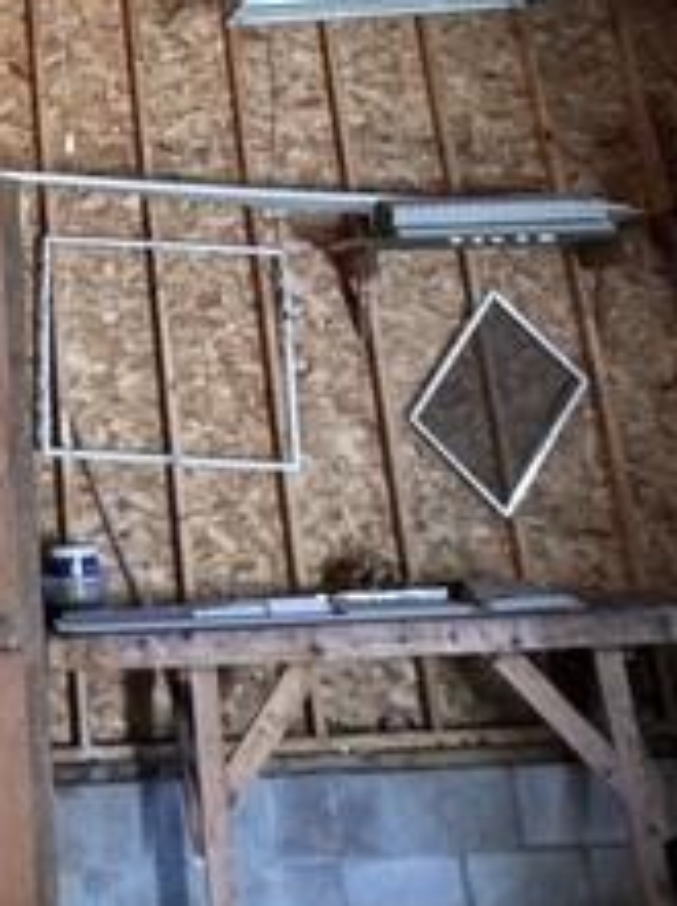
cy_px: -824
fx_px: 1700
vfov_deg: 19.6
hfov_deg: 21.3
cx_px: -78
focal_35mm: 65
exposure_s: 1/60
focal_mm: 2.22
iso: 250
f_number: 2.2
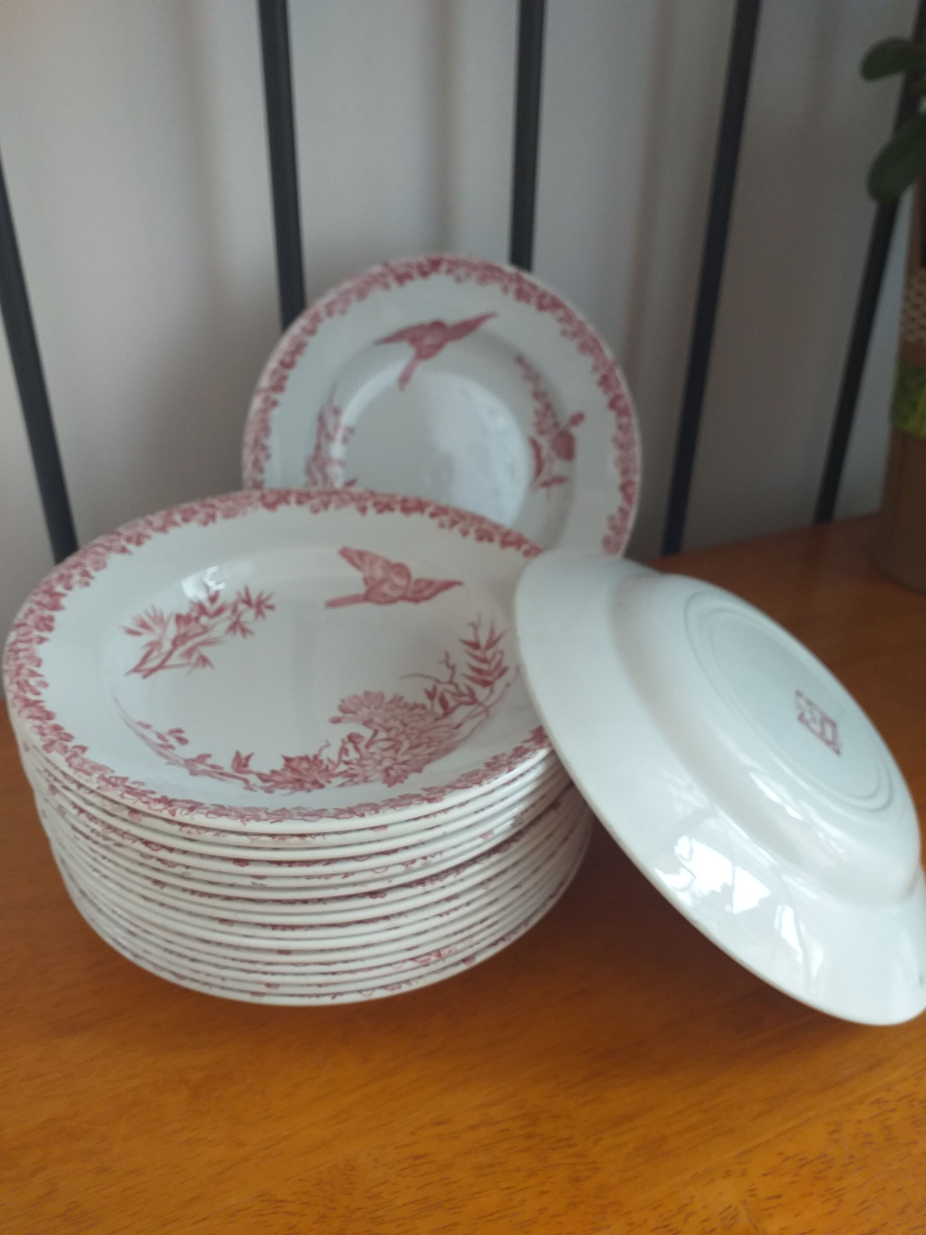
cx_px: 463
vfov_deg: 67.3
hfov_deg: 53.1
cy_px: 618
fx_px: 927
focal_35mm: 26
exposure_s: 1/50
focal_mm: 3.6
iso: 80
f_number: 1.9
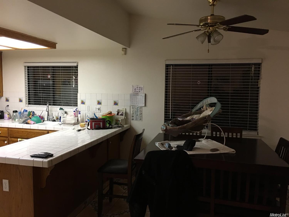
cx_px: 144
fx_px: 242
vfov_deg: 48.2
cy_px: 108
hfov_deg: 61.7
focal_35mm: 29
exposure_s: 1/15
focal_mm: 4.15
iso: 125
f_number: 2.2
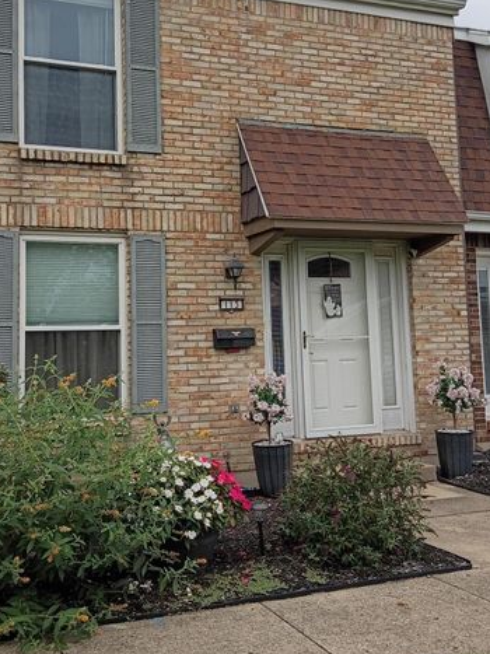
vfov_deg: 46.5
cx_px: 185
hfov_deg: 35.8
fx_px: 755
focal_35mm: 40
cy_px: 260
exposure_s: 1/120
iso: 122
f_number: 2.2
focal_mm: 3.42
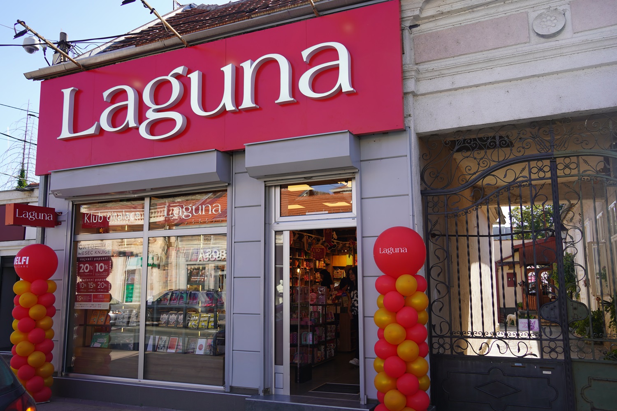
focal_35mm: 31
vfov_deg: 42.3
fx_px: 531
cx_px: 308
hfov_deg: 60.3
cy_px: 206
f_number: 5
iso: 100
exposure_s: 1/250
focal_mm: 31
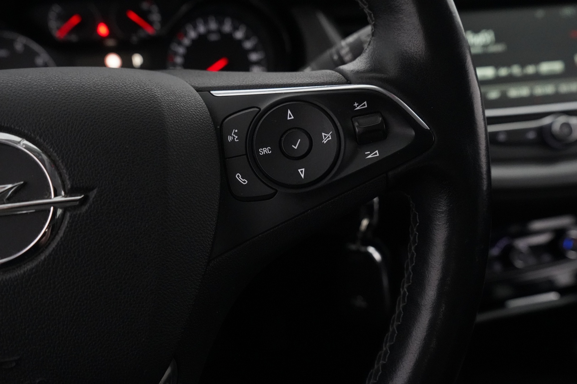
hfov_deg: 65.5
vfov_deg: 46.4
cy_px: 192
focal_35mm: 28
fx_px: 449
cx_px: 288
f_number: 6.3
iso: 12800
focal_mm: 28
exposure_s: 1/60
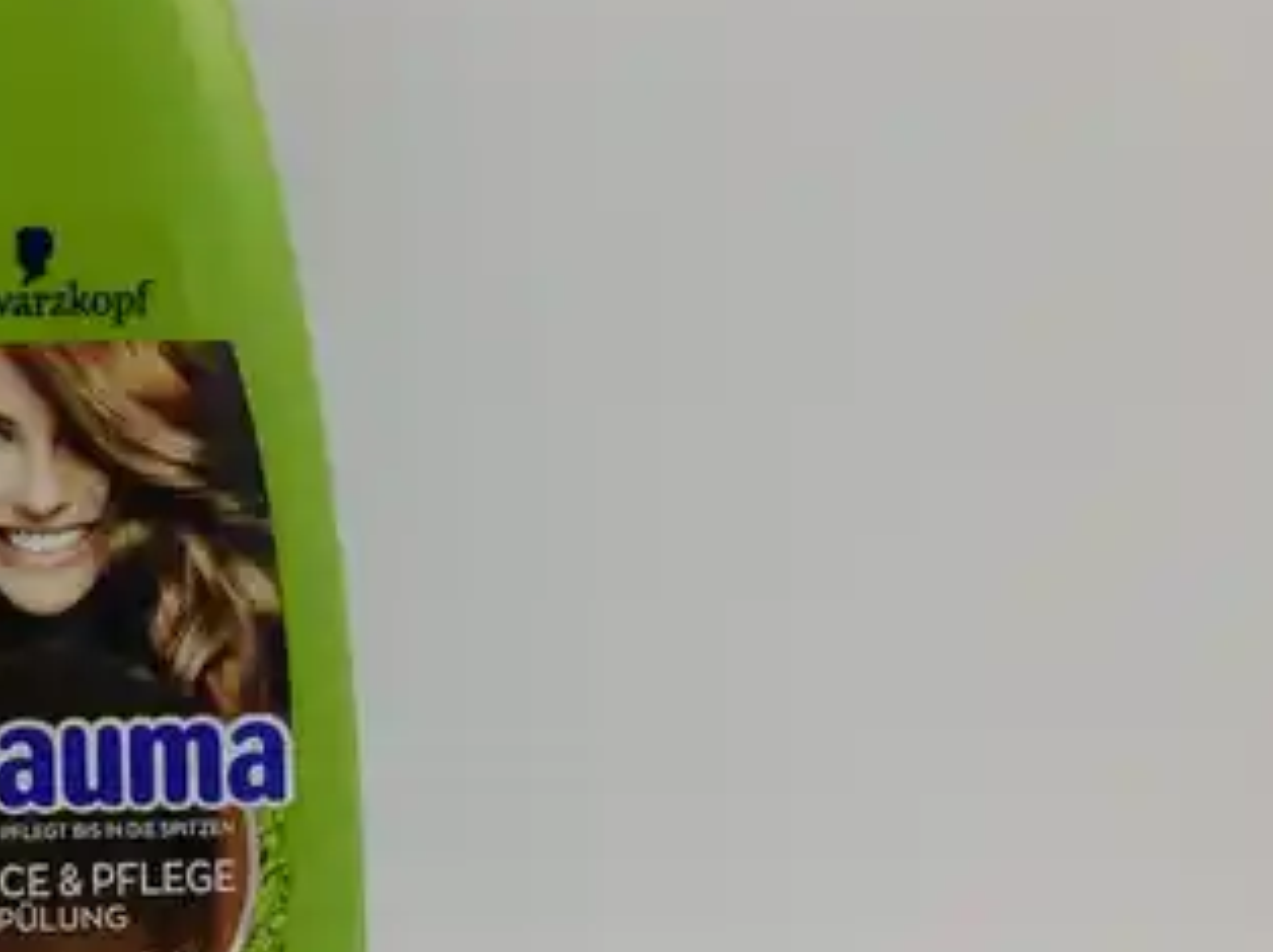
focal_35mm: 44
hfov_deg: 39.0
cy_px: 733
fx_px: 1617
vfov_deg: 32.1
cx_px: 61
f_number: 3
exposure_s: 1/320
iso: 125
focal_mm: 4
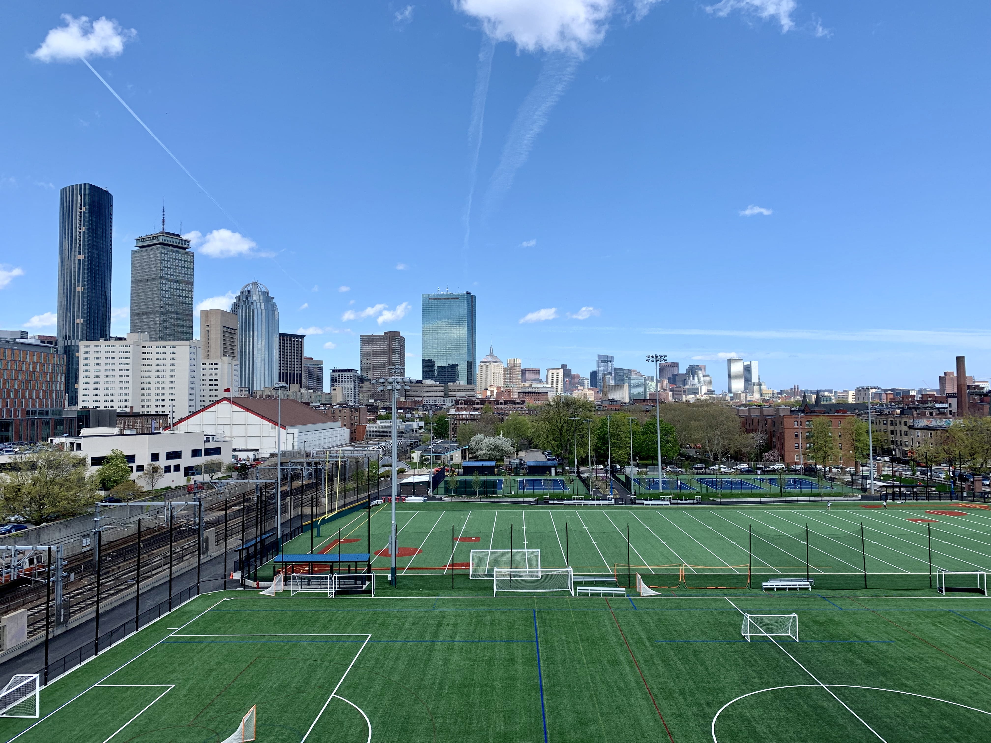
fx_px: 744
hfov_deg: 67.3
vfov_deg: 53.1
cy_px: 372
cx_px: 496
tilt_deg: +3.3
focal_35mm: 26
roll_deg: +0.8
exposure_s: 1/1916
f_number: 1.8
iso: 25
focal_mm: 4.25
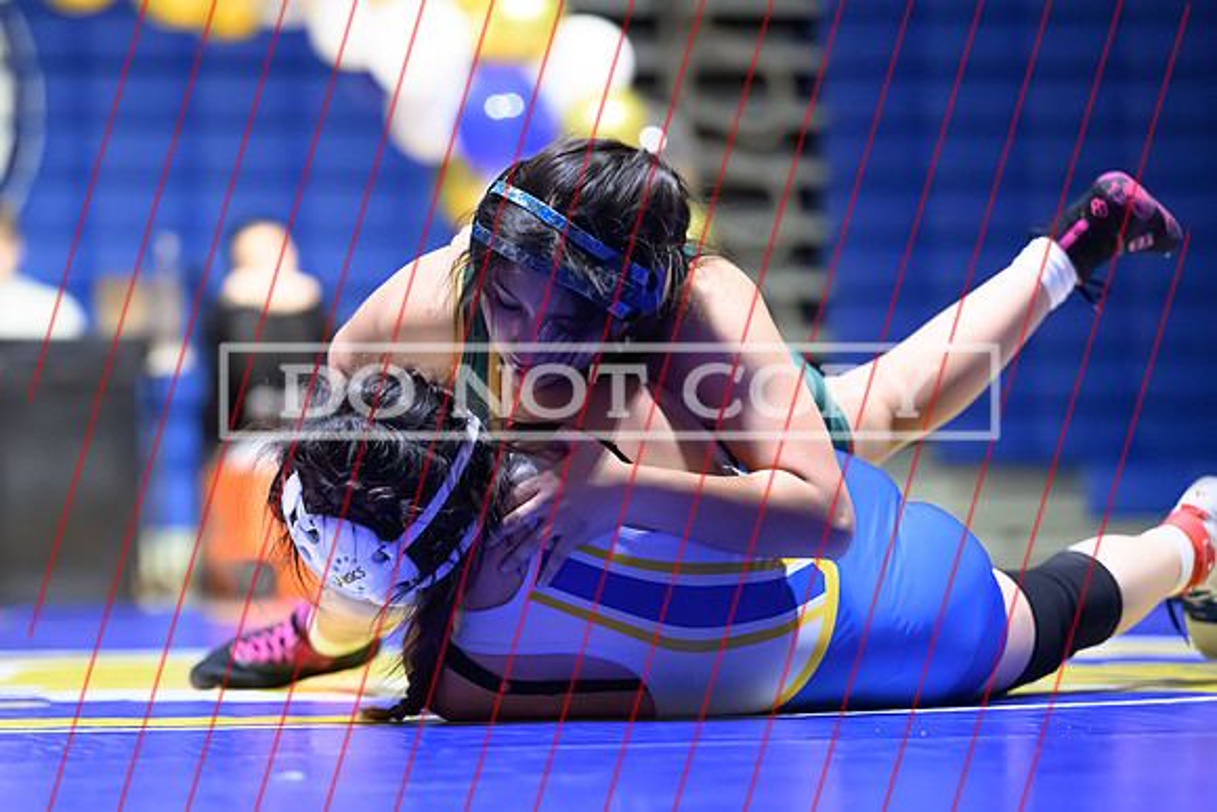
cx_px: 436
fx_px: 5245
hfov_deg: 13.2
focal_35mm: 155
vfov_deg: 8.9
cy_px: 491
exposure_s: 1/640
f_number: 2.8
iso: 8000
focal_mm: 120
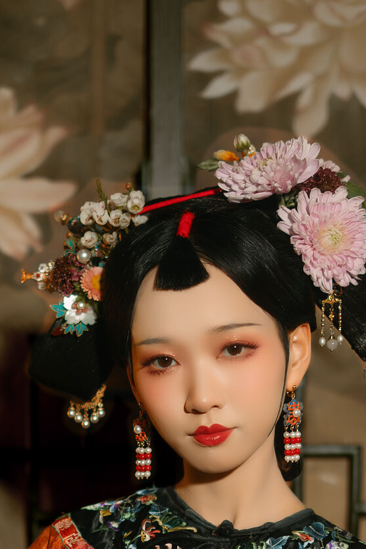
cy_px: 520
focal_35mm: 108
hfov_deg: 12.7
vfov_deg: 18.5
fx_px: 1646
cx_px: 99
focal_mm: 50
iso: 100
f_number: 2
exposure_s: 1/160
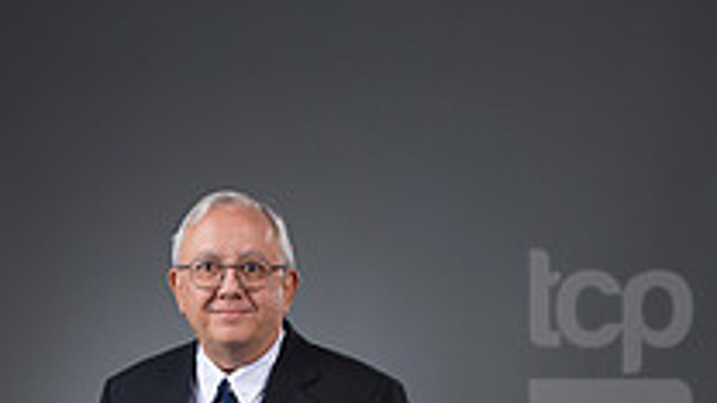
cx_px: 231
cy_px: 713
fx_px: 3441
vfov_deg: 6.6
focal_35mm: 181
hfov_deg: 11.9
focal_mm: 80
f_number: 5.6
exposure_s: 1/250
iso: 160
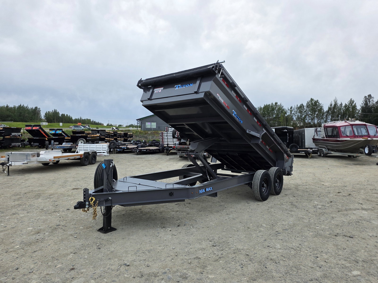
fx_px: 251
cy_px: 142
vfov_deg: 58.9
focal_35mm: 23
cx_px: 189
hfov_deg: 73.9
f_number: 1.7
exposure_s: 1/359
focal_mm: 6.25
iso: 50
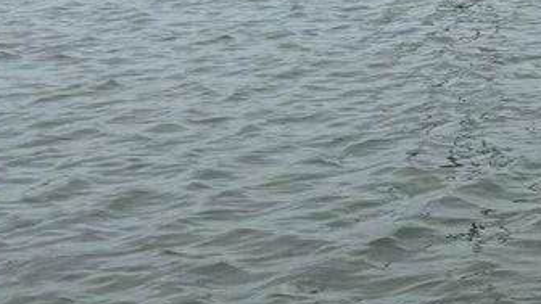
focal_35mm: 115
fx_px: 1650
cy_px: -100
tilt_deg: -1.4
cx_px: 873
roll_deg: +1.7
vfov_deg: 10.3
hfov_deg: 16.5
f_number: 1.6
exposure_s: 1/8333
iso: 50
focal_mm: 5.96
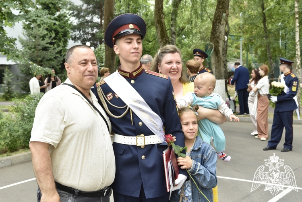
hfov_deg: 38.9
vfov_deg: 26.5
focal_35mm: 51
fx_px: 428
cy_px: 101
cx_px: 151
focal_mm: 34
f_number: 7.1
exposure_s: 1/250
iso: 400
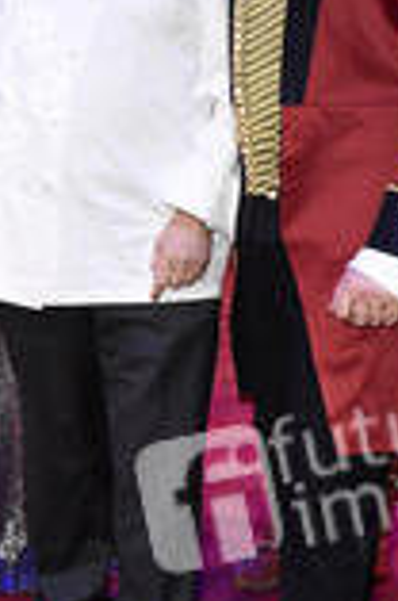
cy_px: 291
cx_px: -15
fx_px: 1720
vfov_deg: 19.8
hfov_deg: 13.0
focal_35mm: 103
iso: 1600
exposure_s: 1/160
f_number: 6.3
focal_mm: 27
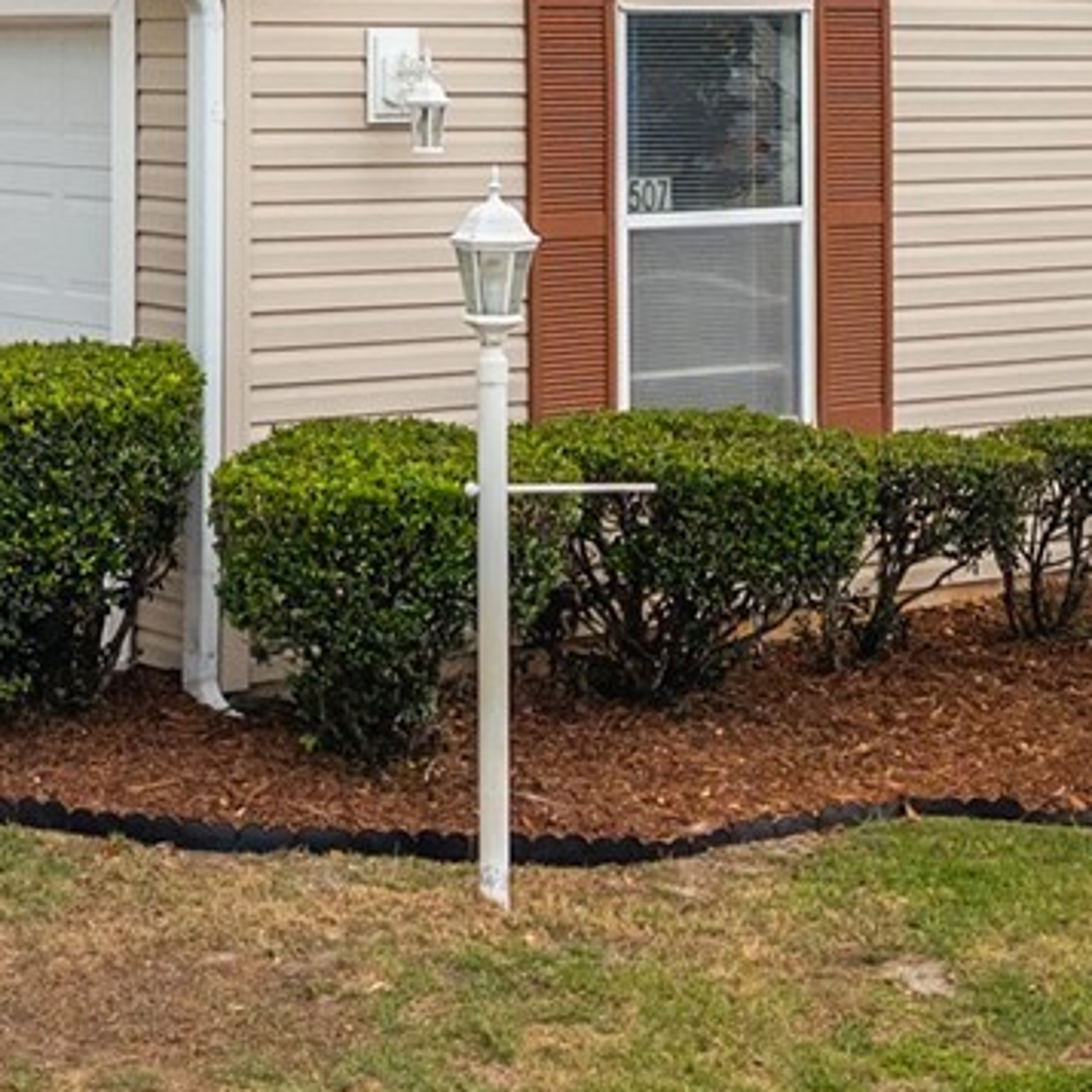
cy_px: 52
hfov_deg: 18.3
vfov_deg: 17.9
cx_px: 382
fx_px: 3391
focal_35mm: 95
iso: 100
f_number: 1.8
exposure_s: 1/400
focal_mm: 8.67
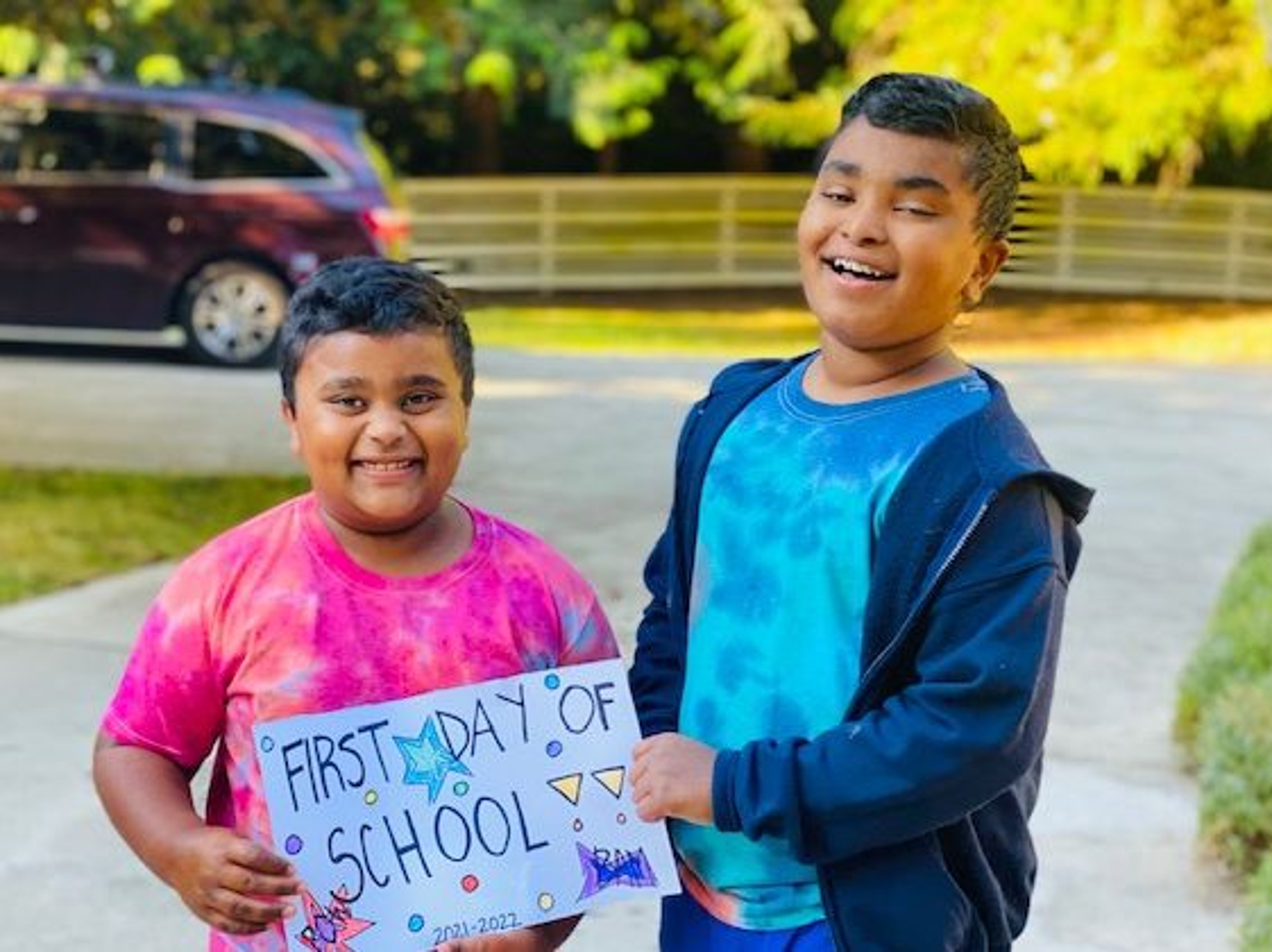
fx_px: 1910
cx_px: 636
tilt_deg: -10.6
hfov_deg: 36.8
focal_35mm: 52
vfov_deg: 28.0
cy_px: 476
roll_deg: -2.0
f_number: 2
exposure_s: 1/122
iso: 80
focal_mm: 6
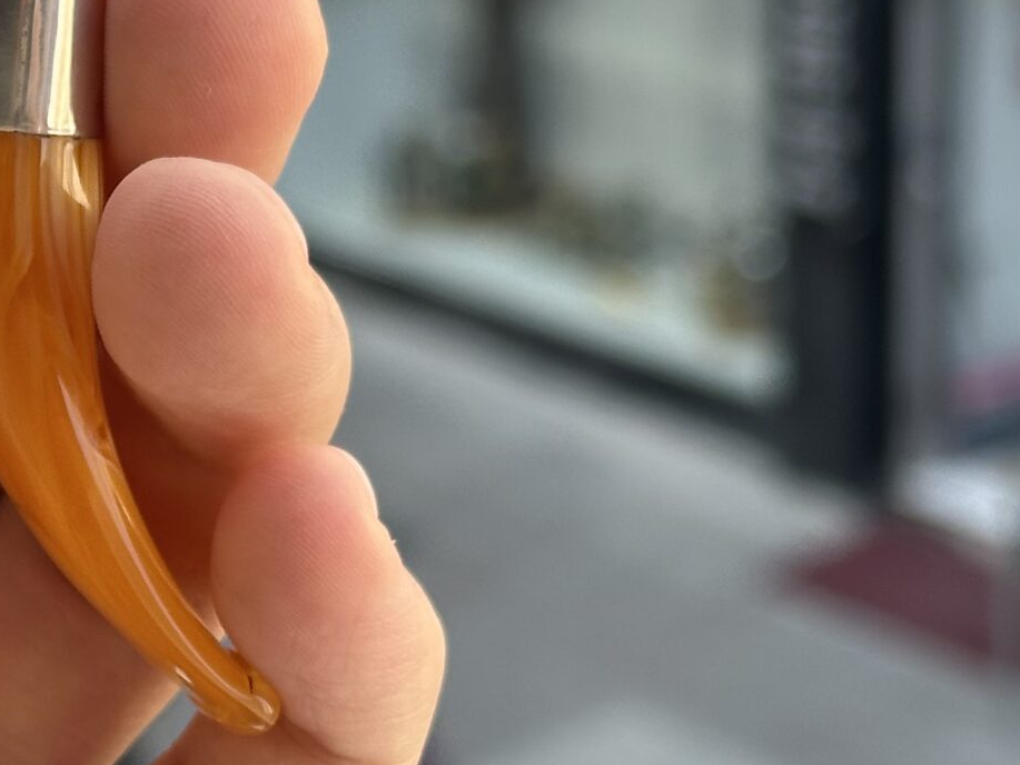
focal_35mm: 134
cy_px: 468
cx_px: -152
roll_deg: +6.4
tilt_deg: -23.9
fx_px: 3949
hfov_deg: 14.3
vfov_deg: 11.1
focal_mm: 6.86
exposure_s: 1/389
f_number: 1.78
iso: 64
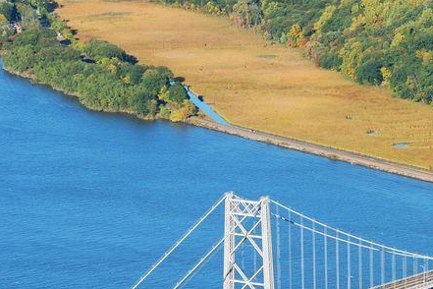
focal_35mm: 244
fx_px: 2935
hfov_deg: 8.4
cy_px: 259
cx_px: 469
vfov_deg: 5.6
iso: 100
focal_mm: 70
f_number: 5.6
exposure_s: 1/320
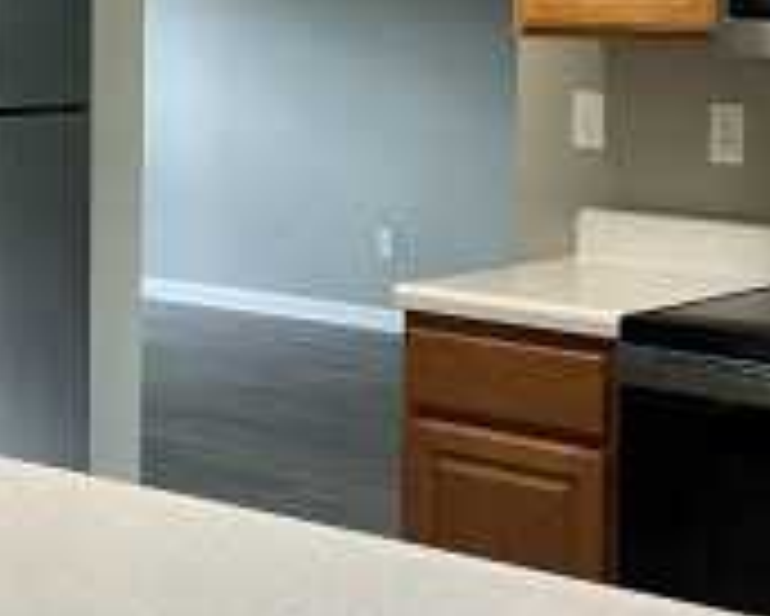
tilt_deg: -3.9
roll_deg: -0.9
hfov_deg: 19.3
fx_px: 2257
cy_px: 139
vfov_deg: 15.5
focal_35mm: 99
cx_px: 263
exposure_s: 1/60
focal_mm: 5.7
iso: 80
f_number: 1.5
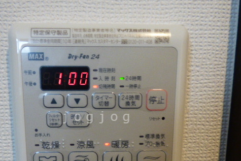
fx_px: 187
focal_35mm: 28
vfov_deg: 45.1
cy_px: 117
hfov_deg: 64.9
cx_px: 97
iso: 320
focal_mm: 3.58
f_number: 2.8
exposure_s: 1/60
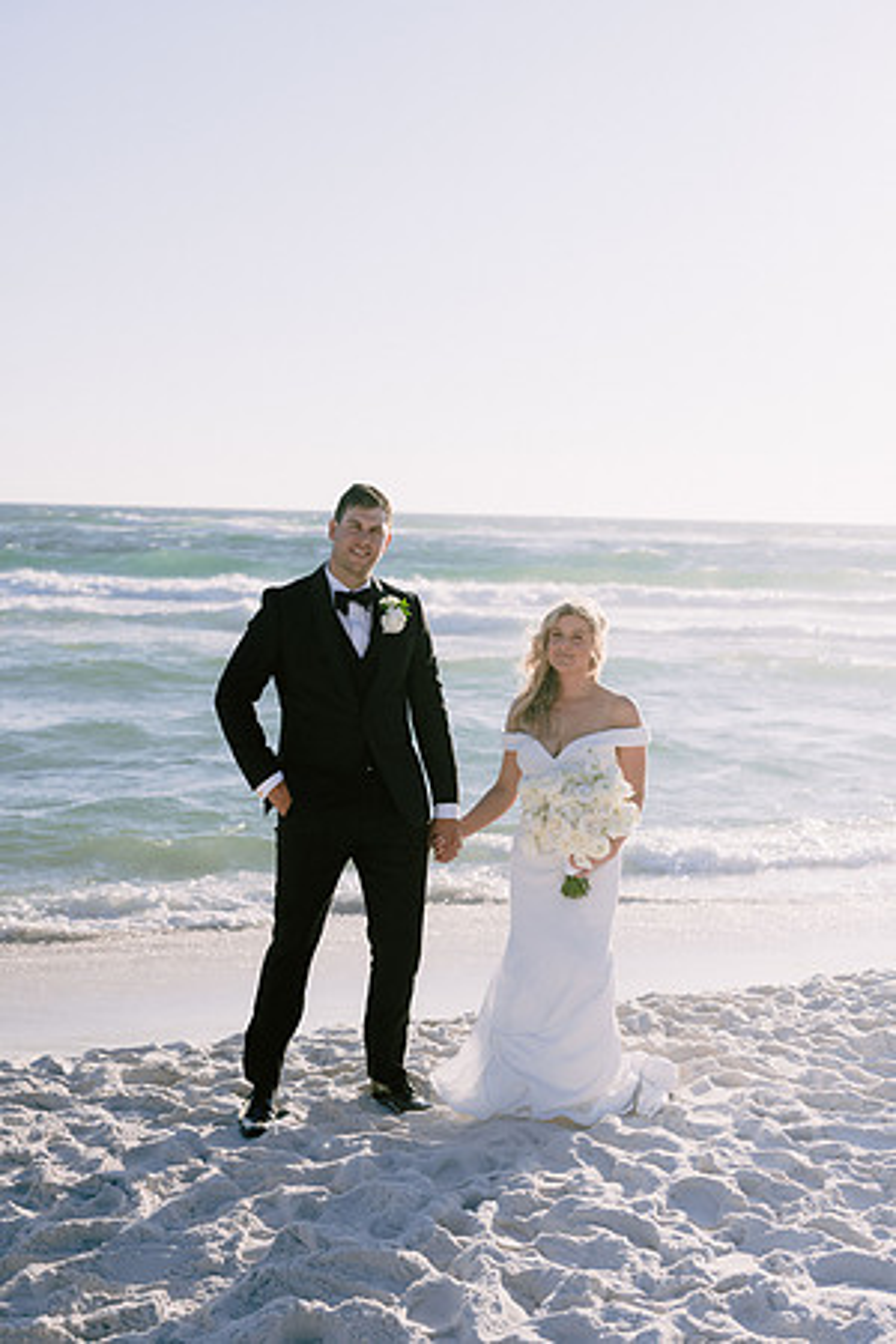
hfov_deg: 27.0
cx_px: 448
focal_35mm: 50
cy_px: 672
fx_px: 1867
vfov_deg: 39.6
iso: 200
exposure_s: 1/4000
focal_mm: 50
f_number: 3.5
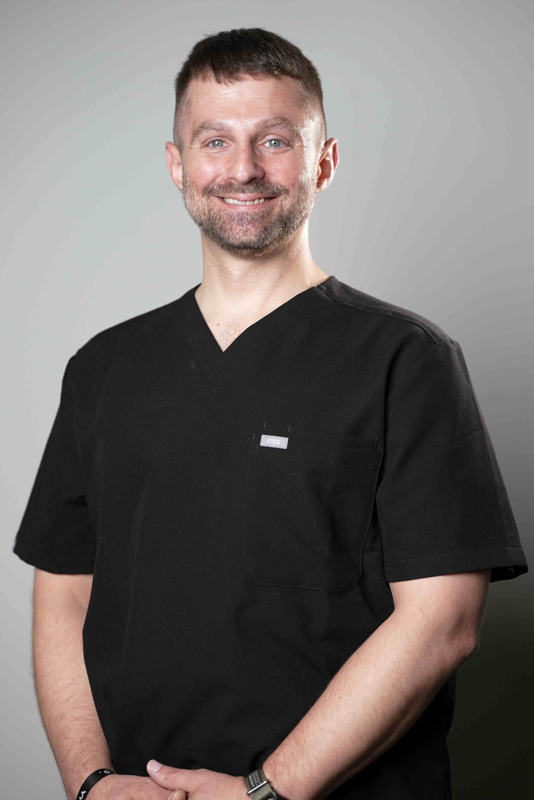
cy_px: 400
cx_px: 267
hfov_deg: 16.1
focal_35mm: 85
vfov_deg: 23.9
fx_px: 1889
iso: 250
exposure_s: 1/100
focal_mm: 85
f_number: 2.8
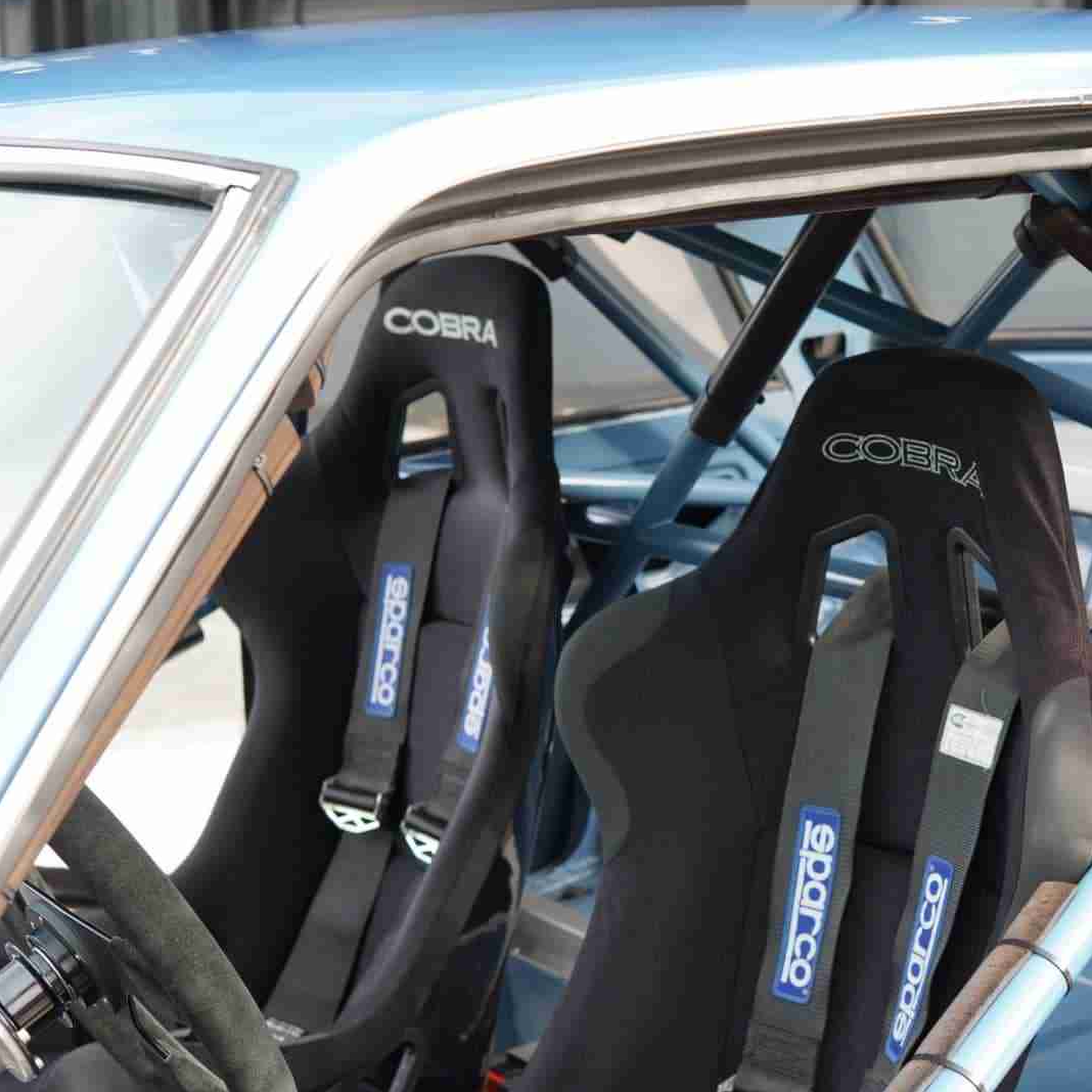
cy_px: 541
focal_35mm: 58
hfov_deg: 29.1
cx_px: 810
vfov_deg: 29.6
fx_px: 2070
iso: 250
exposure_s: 1/60
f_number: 4
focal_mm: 30
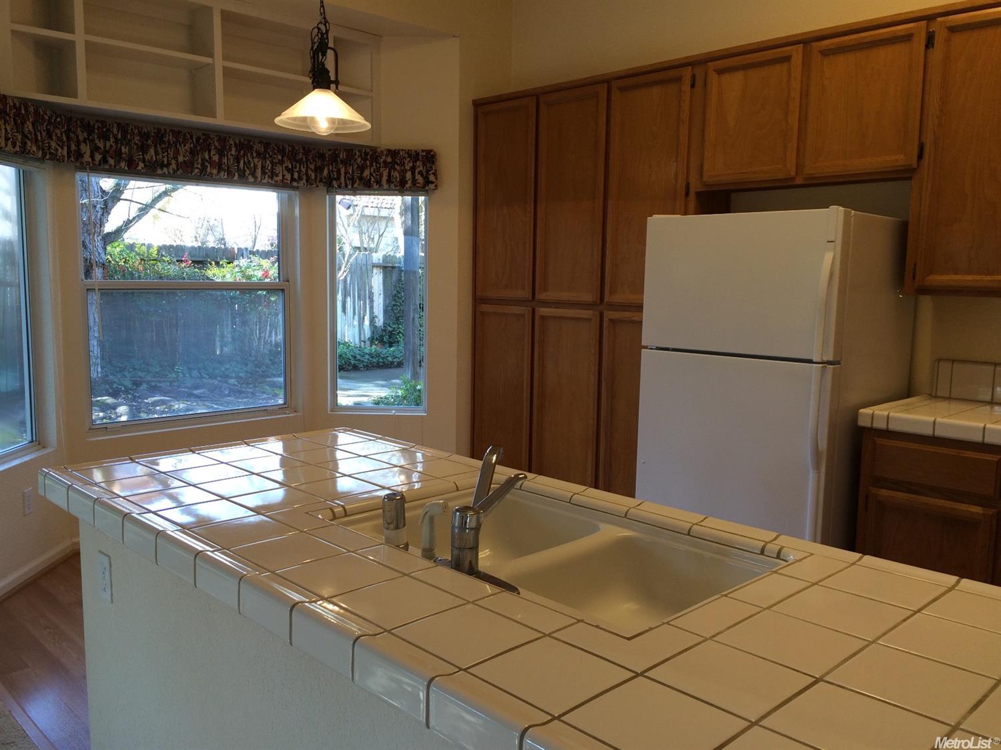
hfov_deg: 61.7
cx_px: 500
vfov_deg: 48.2
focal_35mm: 29
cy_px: 375
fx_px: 838
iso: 40
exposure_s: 1/60
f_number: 2.2
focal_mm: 4.15
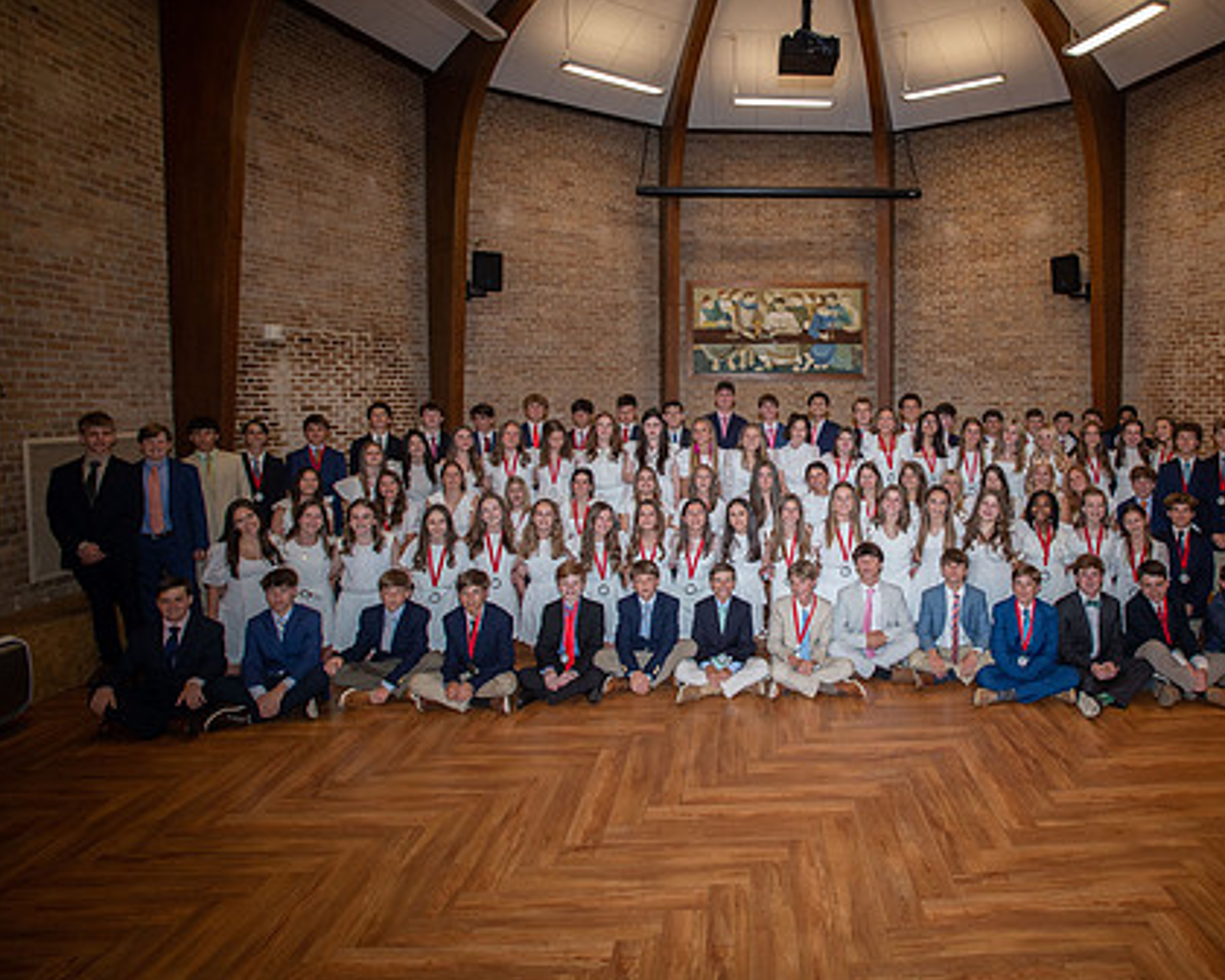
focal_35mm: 22
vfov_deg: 63.0
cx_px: 811
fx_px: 798
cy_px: 446
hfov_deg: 72.9
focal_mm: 17
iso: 2000
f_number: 4.5
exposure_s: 1/160
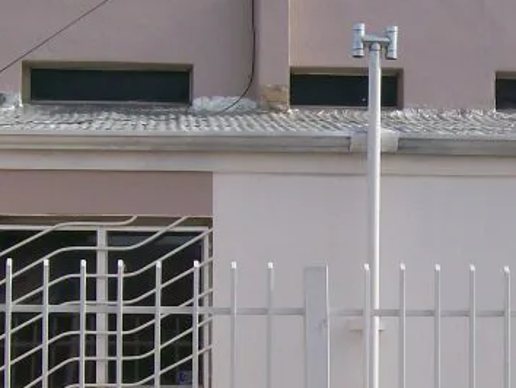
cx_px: 417
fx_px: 1551
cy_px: 341
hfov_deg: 18.7
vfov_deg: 14.1
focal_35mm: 104
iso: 80
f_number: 4.8
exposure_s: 1/718
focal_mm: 6
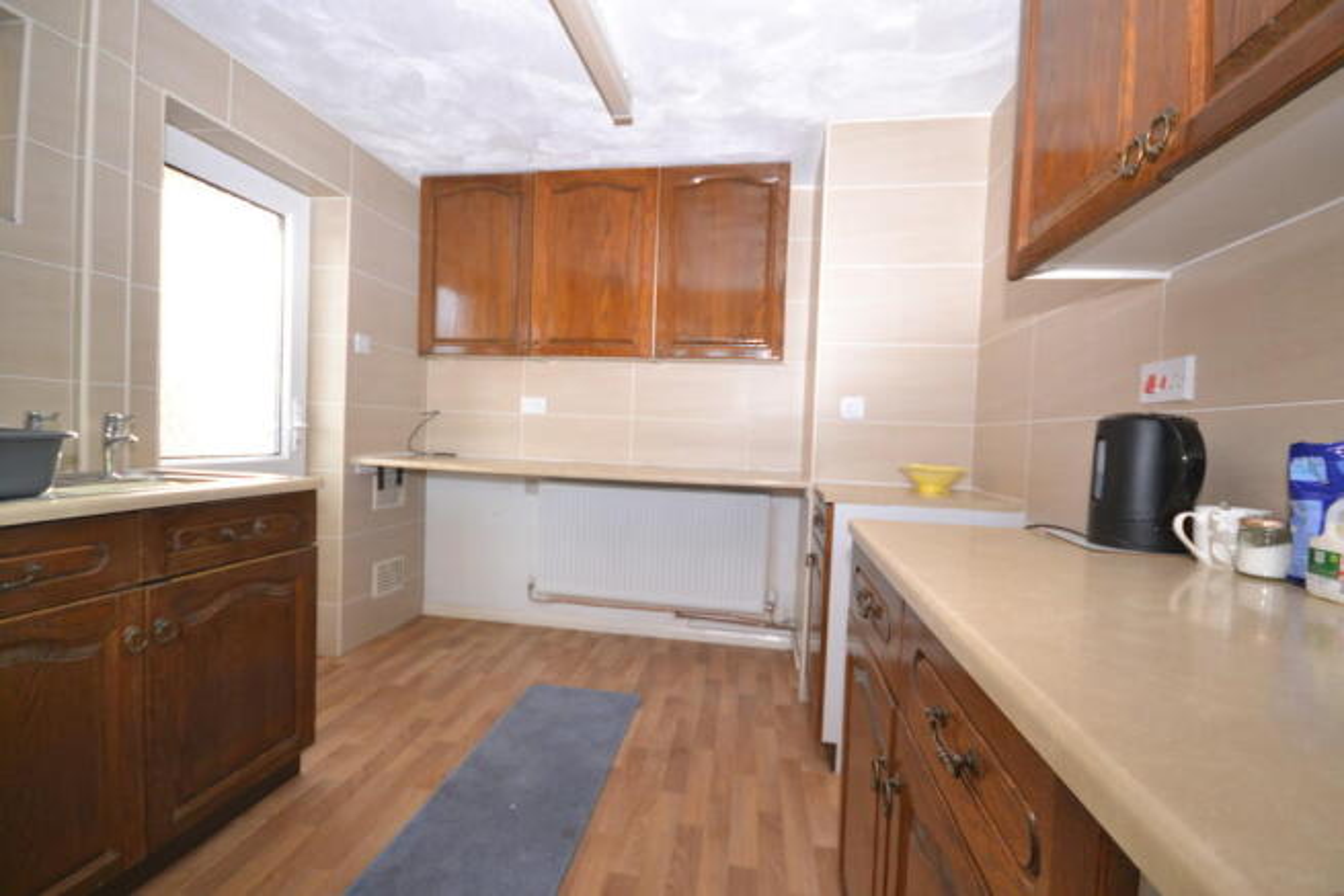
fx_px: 560
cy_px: 448
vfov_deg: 77.4
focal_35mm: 15
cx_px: 672
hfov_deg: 100.4
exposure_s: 1/60
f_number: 4
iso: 640
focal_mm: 10
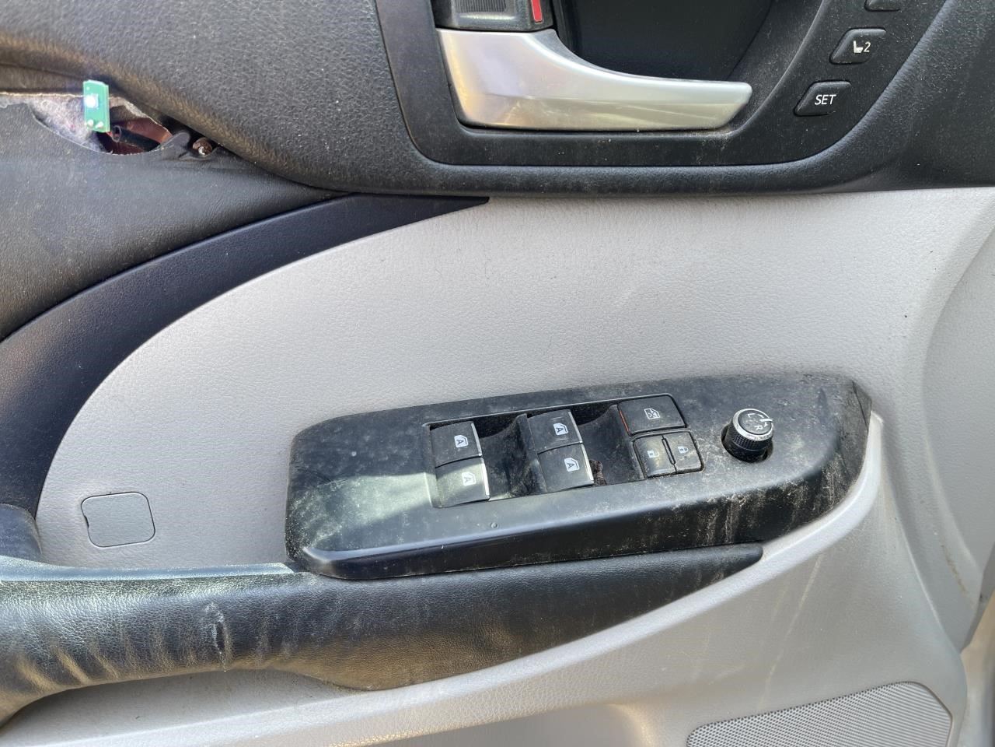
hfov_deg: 69.4
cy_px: 374
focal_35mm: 25
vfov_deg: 54.9
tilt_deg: -41.3
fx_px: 719
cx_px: 498
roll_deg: -2.4
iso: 32
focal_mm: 5.1
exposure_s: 1/139
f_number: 1.6
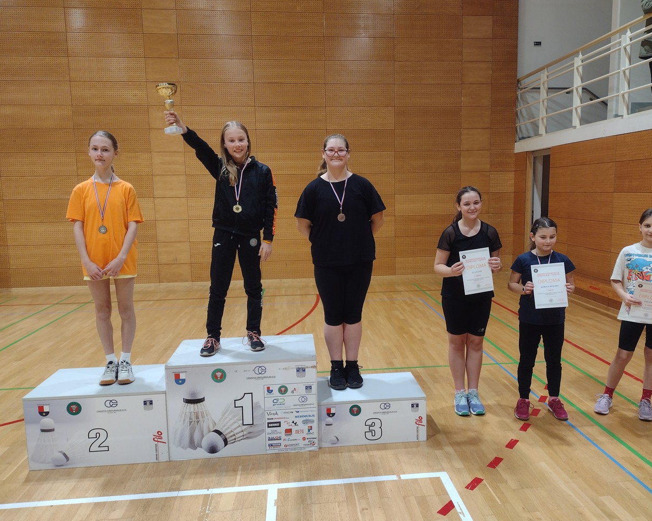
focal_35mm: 31
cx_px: 355
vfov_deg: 47.1
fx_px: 598
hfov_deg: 57.1
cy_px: 263
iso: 142
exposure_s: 1/50
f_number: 1.7
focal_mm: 4.71
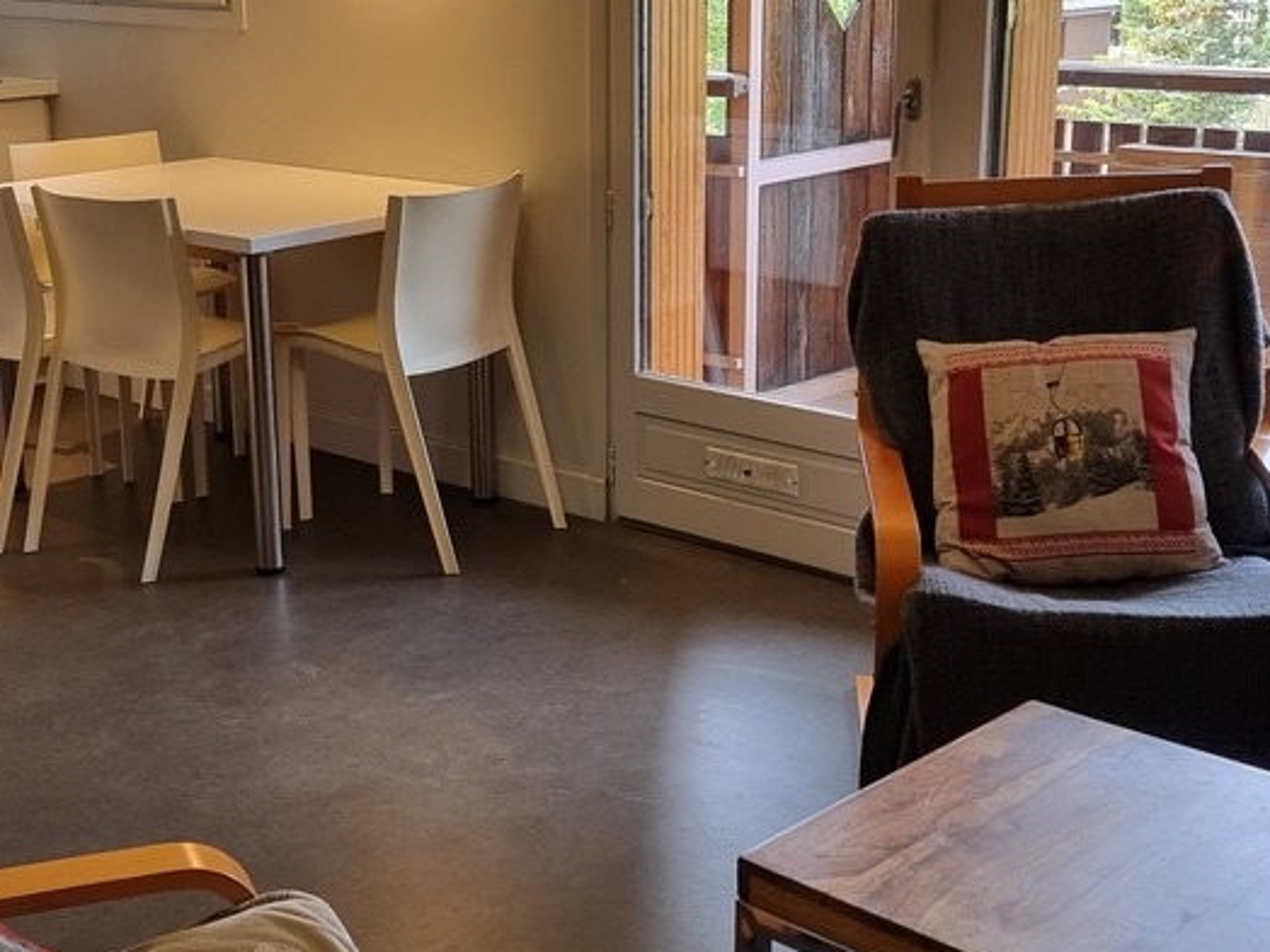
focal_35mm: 55
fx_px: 2018
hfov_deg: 34.8
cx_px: 507
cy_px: 405
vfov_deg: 26.5
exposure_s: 1/100
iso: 80
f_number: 1.8
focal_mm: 6.7
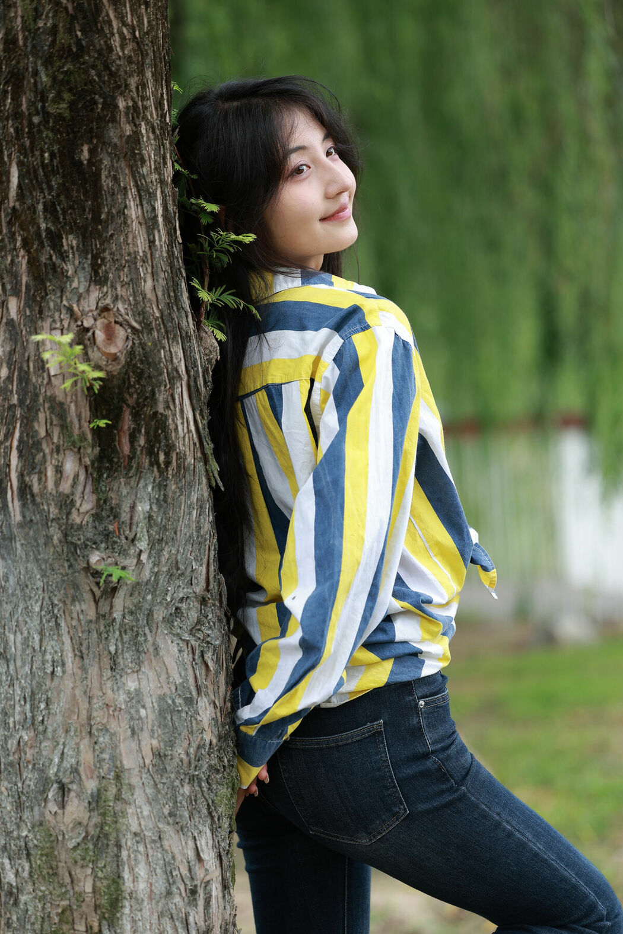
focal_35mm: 99
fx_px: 2570
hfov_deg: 13.8
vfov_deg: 20.6
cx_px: 312
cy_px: 467
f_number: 2.8
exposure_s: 1/250
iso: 100
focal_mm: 100
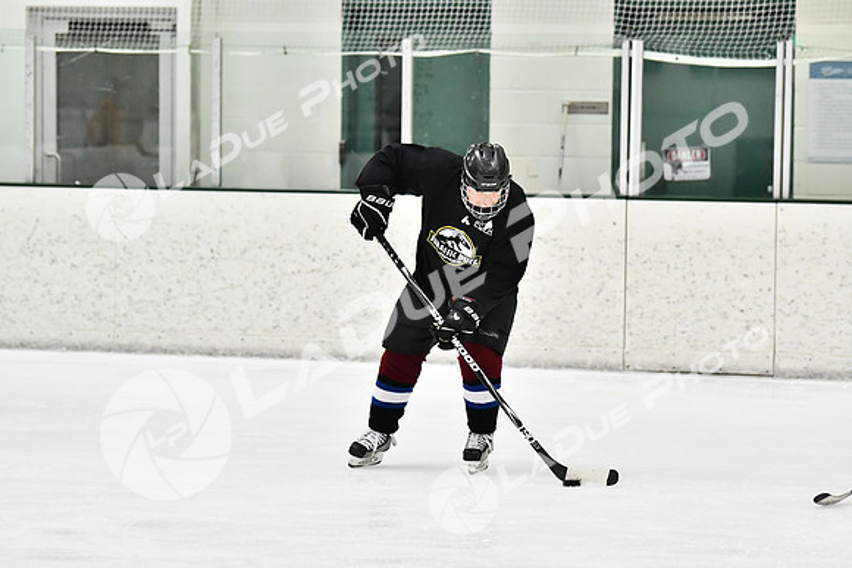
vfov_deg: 6.8
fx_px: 4793
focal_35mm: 202
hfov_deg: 10.2
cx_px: 426
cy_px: 284
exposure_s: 1/1250
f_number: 2.8
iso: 5000
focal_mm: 135
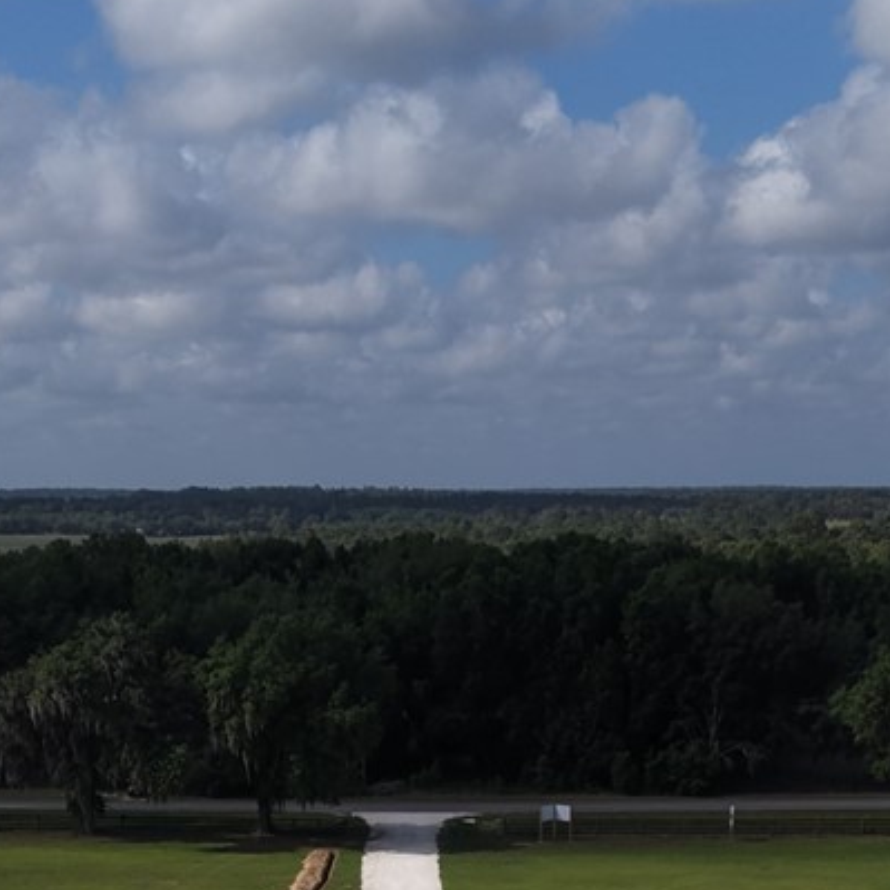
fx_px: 2473
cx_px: 399
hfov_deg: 20.4
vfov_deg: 18.3
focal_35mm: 85
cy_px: 1314
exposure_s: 1/1000
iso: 100
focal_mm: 8.67
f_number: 1.8
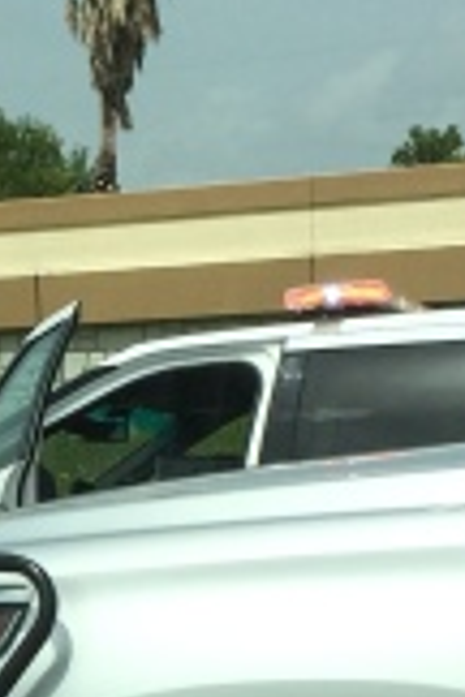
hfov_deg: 8.8
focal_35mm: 149
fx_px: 2887
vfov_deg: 13.5
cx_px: -366
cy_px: 727
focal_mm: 4.15
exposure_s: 1/2564
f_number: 2.2
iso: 32
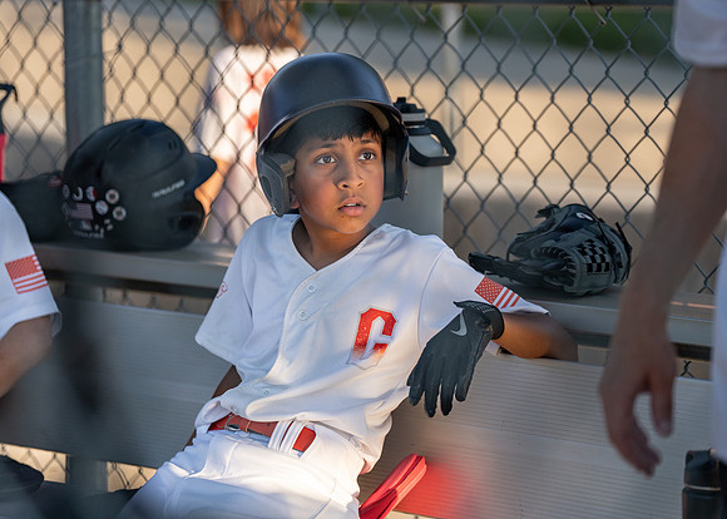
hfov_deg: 13.8
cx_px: 355
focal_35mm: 145
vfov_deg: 9.9
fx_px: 3000
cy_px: 236
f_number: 2.8
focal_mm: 125
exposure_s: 1/2500
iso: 250
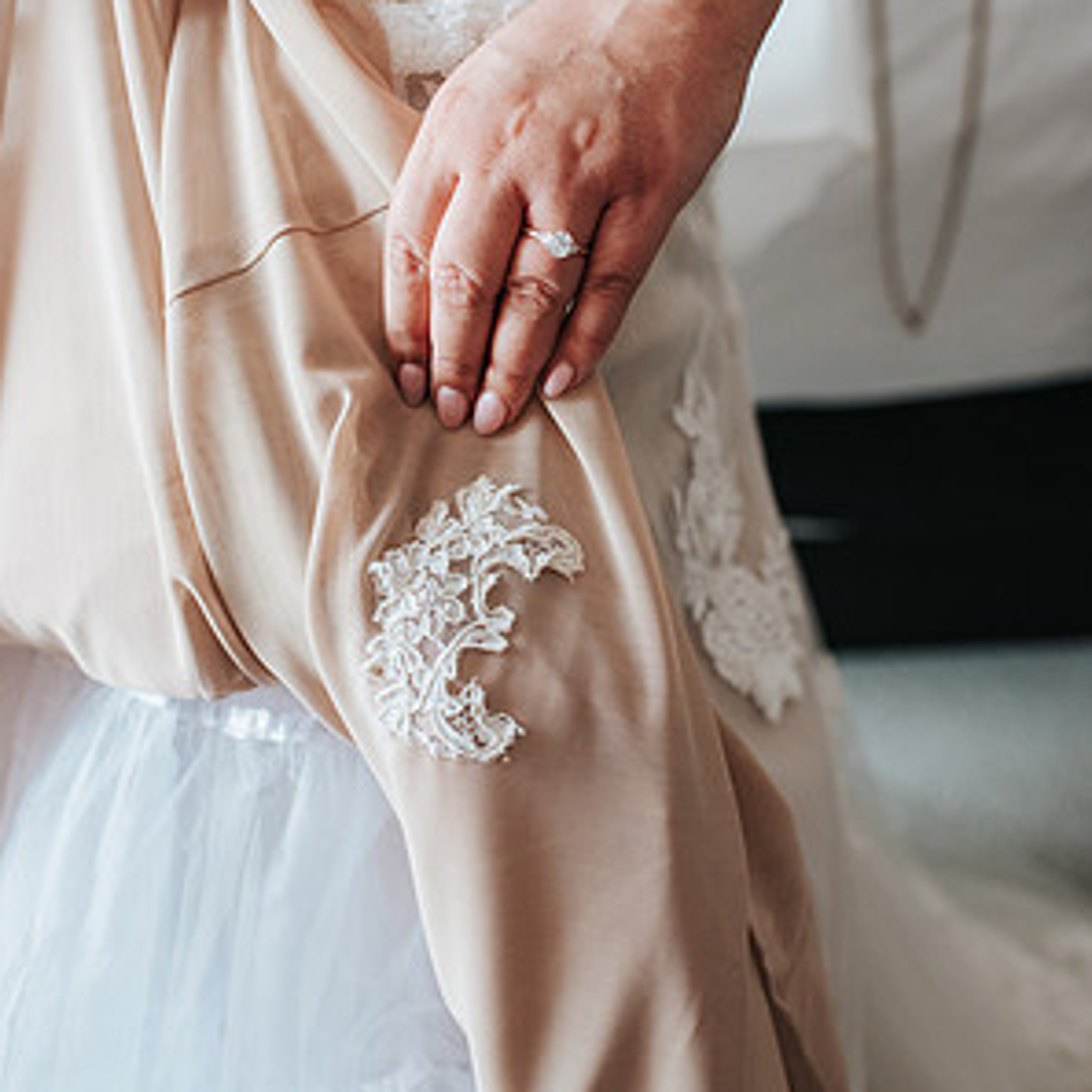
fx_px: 1606
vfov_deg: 37.3
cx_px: 548
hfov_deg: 37.6
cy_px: 412
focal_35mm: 45
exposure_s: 1/250
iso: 1000
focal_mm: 35
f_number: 3.2
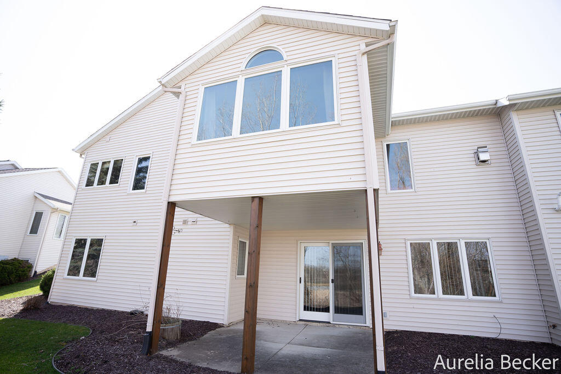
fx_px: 265
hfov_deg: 93.3
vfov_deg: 70.5
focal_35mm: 17
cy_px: 187
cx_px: 280
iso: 100
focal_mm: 17
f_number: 3.2
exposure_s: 1/200
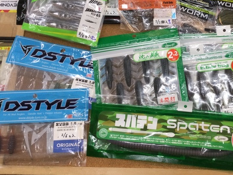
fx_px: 310
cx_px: 169
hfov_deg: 40.3
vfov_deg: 31.2
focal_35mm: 46
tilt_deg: -75.2
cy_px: 55
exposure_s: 1/40
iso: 25
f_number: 2.4
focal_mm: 3.3
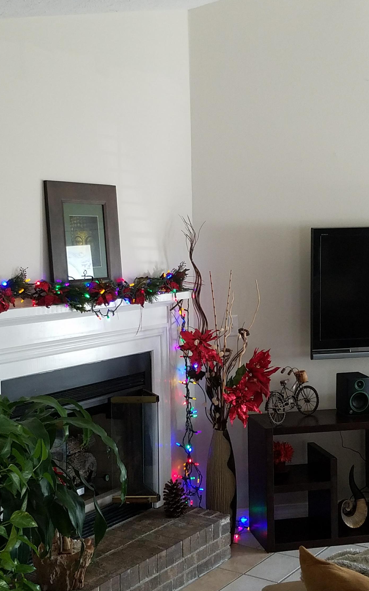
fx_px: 595
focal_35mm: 37
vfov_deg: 52.7
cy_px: 295
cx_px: 228
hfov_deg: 34.3
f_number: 1.7
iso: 160
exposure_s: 1/60
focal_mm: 4.2
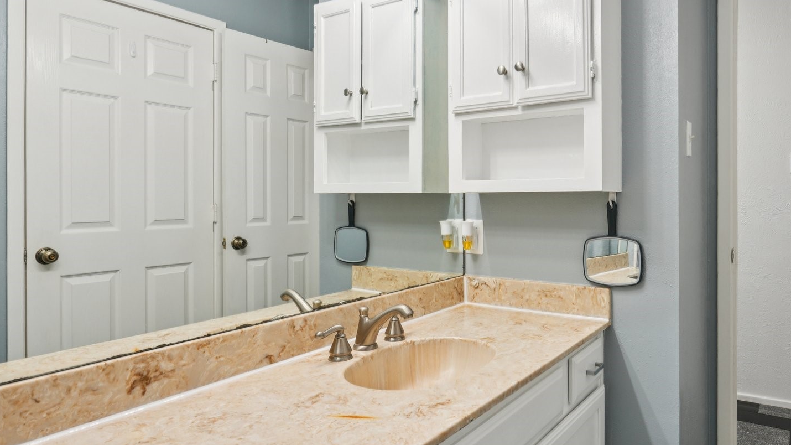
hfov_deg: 74.9
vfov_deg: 47.5
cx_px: 498
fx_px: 503
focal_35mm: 24
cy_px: 191
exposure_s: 1/25
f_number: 8
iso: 400
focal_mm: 16
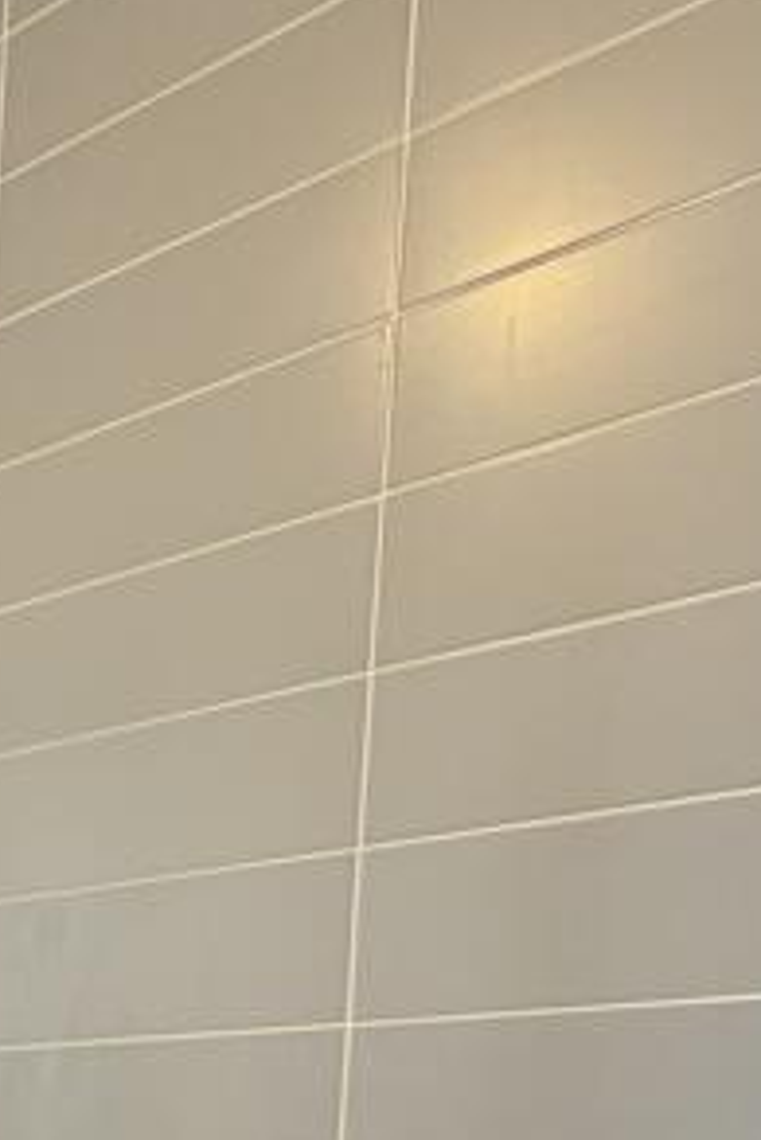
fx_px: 1615
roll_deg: -2.9
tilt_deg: -0.4
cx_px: -500
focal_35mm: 51
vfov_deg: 33.4
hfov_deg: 20.8
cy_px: 1284
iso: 320
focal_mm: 2.22
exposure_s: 1/71
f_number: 2.2
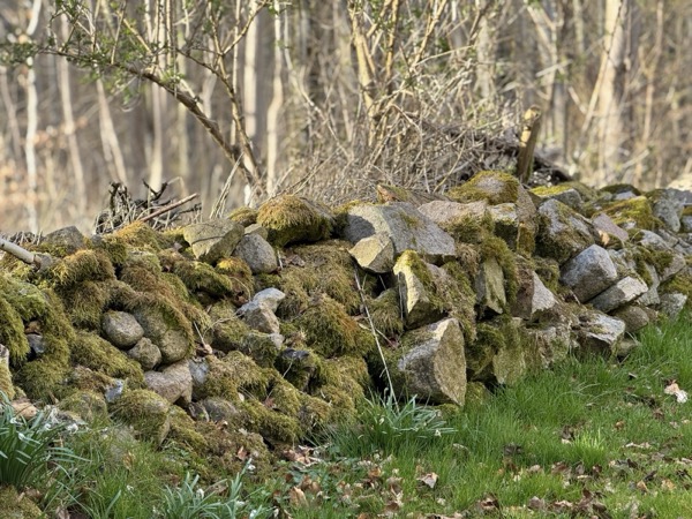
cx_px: 346
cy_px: 260
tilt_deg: -4.6
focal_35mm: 120
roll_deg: +1.2
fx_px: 2399
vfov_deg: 12.3
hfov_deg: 16.4
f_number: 2.8
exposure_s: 1/120
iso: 50
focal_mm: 15.66
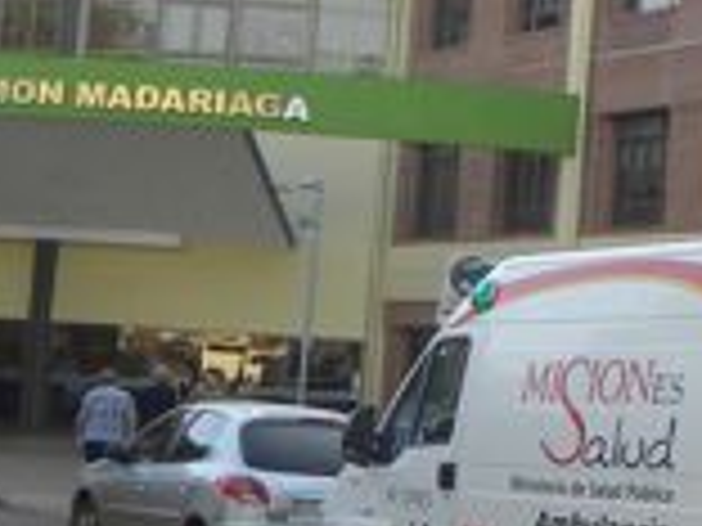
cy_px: 216
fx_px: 2028
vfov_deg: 14.8
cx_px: 810
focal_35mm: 100
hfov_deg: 18.7
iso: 91
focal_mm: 4.6
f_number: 3.5
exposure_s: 1/160
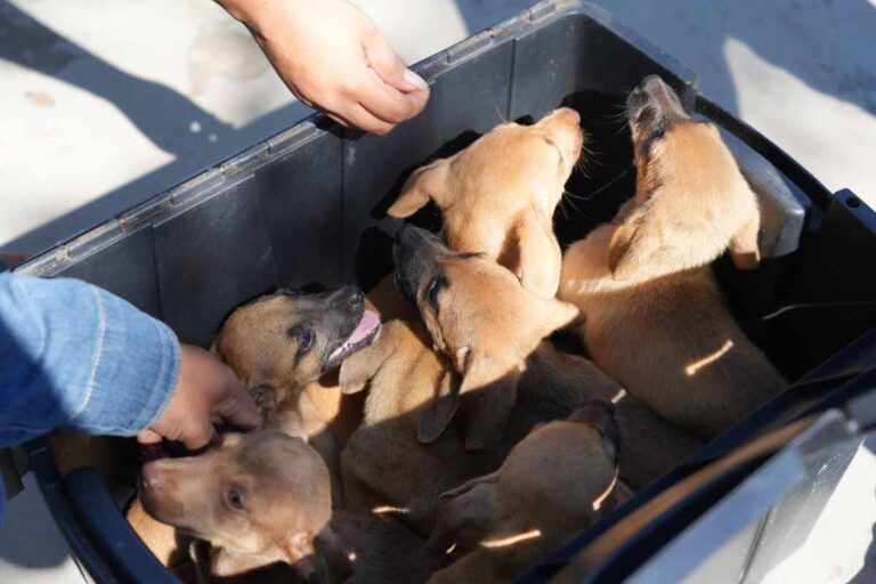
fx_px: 1582
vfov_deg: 20.9
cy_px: 292
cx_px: 438
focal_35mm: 65
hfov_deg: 31.0
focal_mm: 65
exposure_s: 1/320
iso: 160
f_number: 4
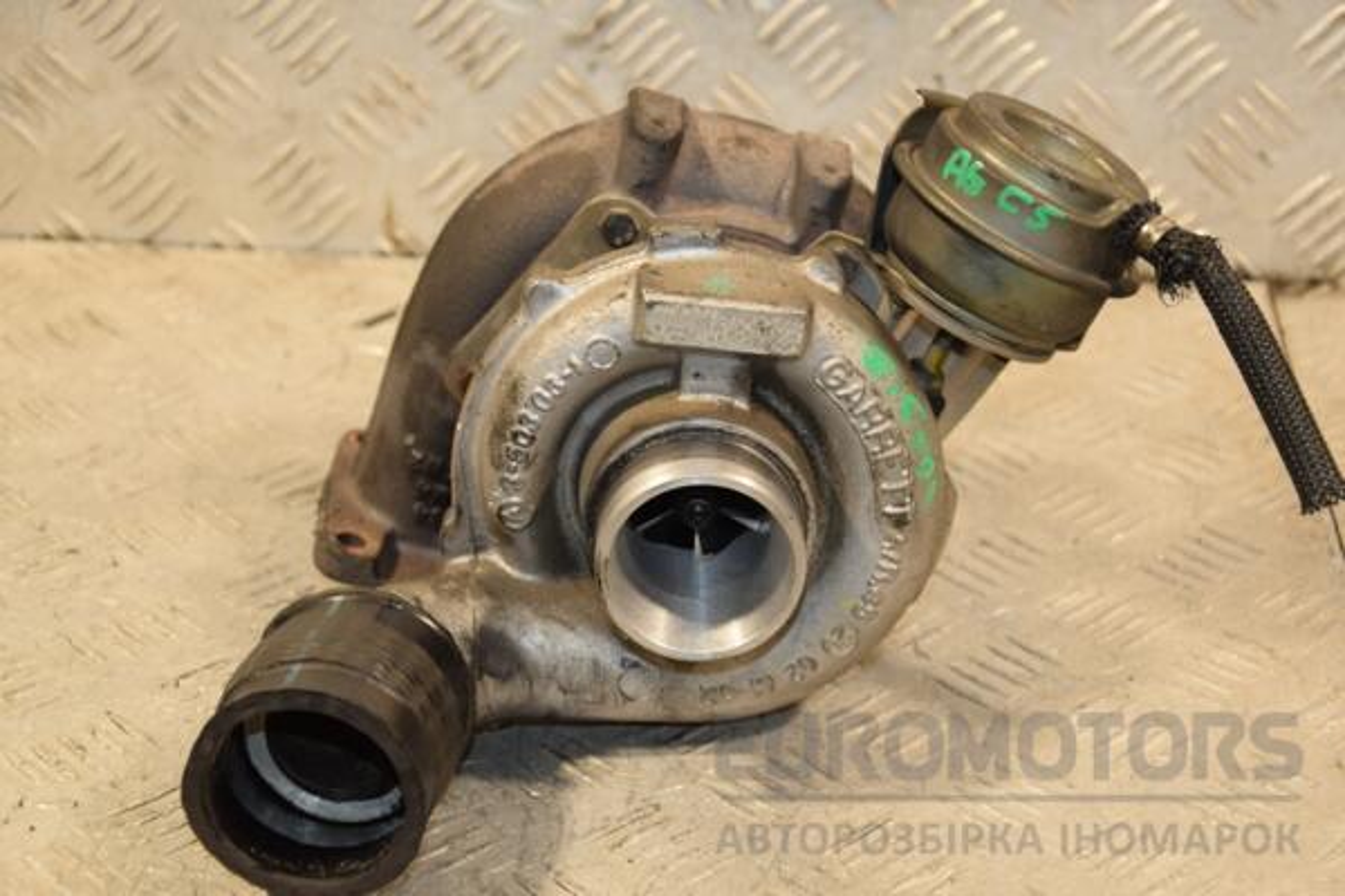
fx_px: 2914
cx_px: 672
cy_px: 448
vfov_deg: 17.5
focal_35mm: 78
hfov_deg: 26.0
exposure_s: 1/125
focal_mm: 52
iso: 800
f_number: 5
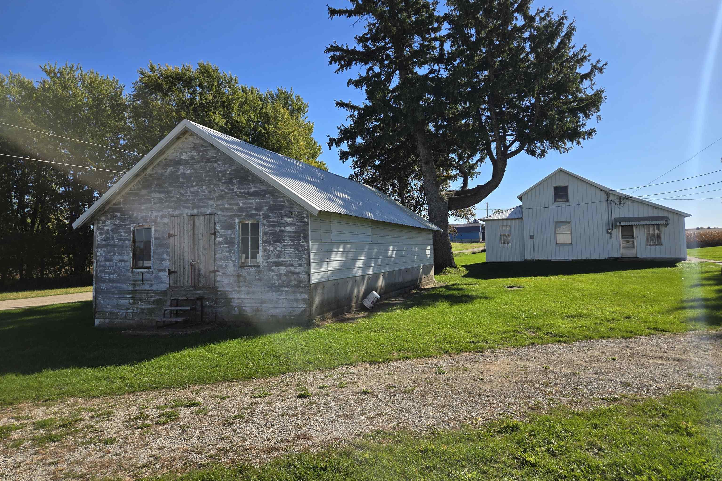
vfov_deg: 53.0
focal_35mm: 24
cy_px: 214
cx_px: 362
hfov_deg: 73.7
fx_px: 481
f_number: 1.8
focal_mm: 5.4
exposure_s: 1/1839
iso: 25
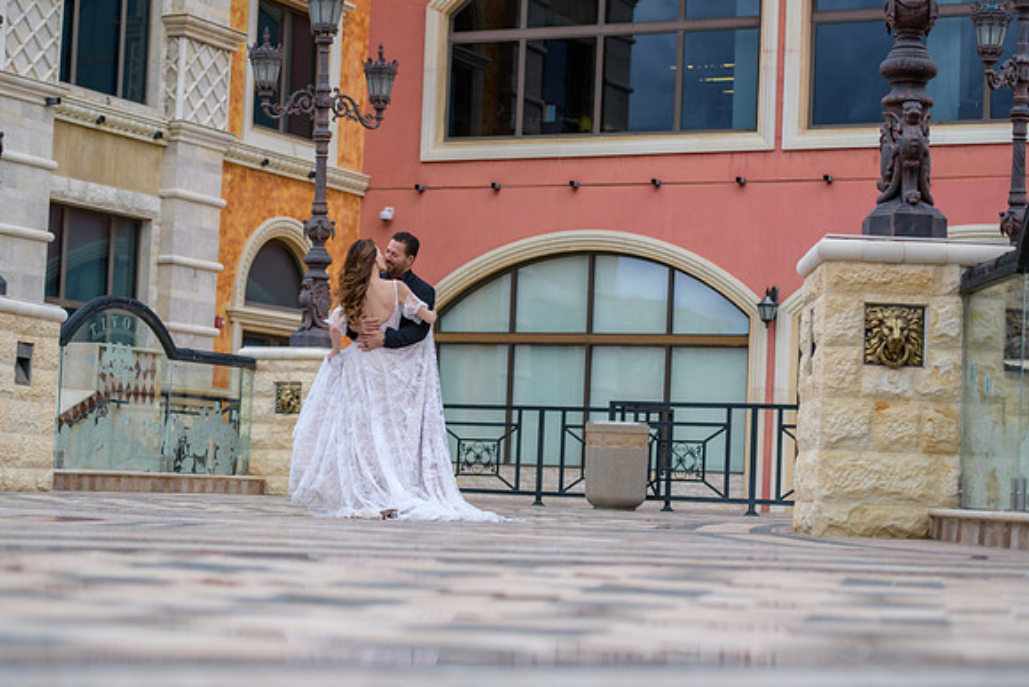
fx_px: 2287
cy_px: 344
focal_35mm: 80
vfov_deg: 17.1
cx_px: 514
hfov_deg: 25.4
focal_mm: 80
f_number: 2.8
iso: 400
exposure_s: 1/3200
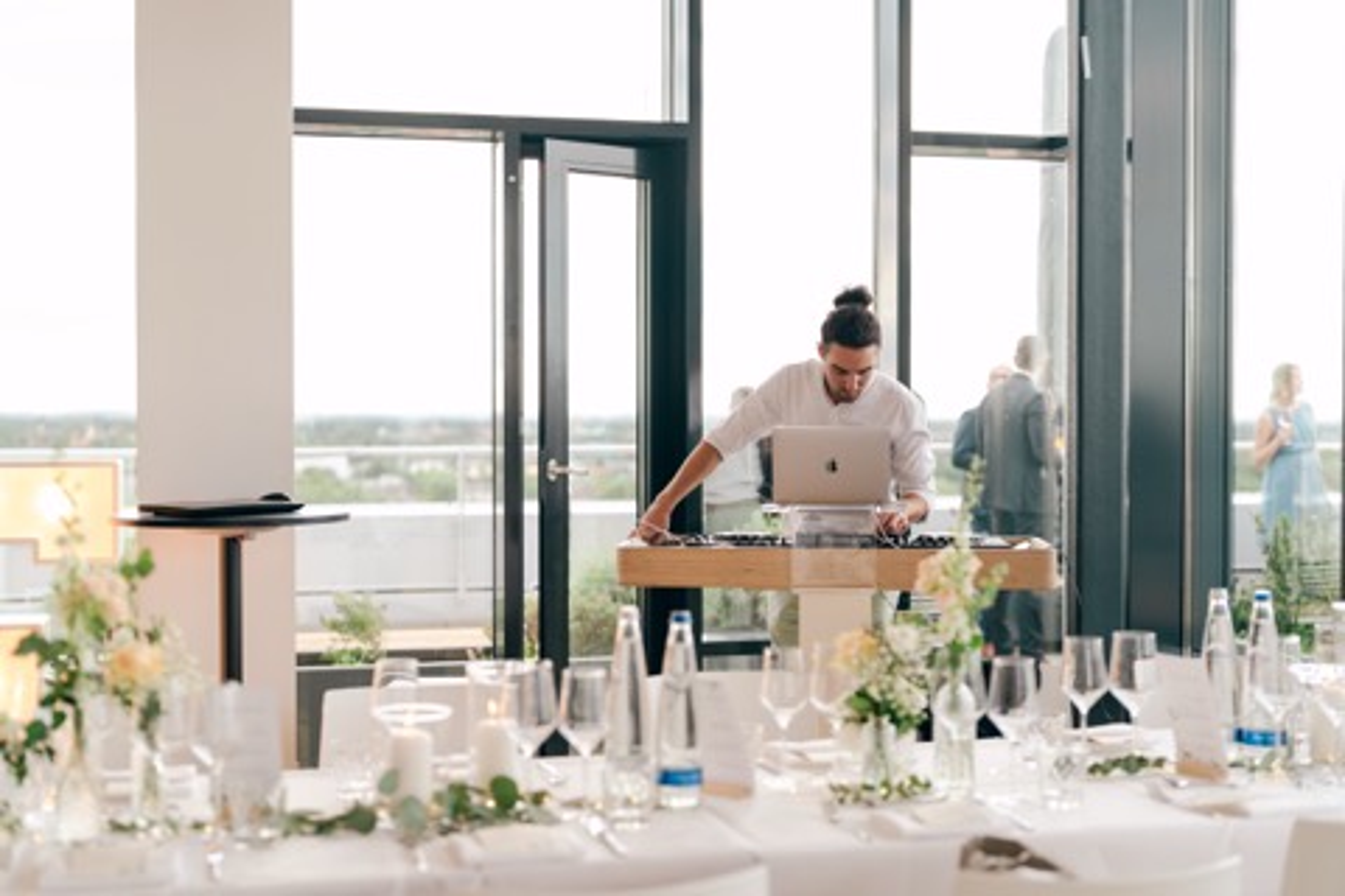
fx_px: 1868
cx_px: 672
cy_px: 448
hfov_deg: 39.6
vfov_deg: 27.0
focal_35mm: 50
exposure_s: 1/250
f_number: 1.8
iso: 100
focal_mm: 50
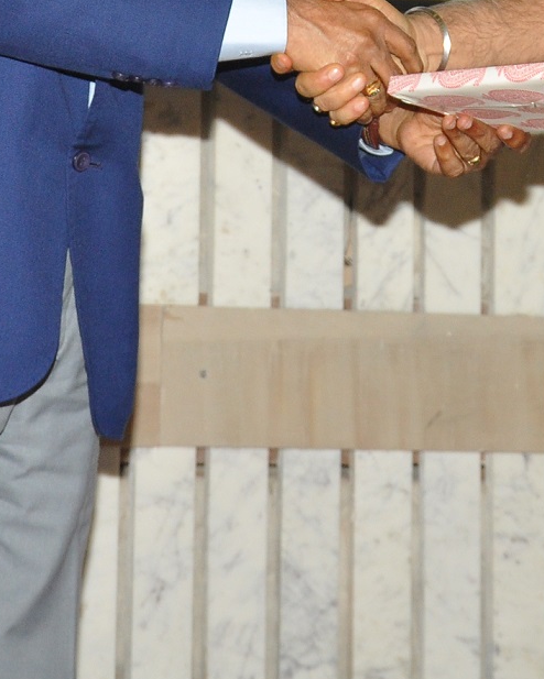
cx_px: 463
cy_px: -51
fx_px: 3661
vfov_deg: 10.5
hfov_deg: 8.5
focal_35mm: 182
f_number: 5.6
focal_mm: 38
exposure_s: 1/125
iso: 800
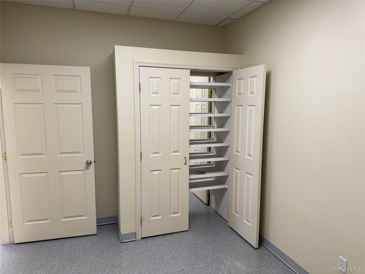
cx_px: 182
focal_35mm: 24
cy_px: 137
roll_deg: +0.7
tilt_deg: -7.6
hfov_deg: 71.6
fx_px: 253
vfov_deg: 56.8
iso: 80
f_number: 1.78
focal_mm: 6.76
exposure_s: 1/120
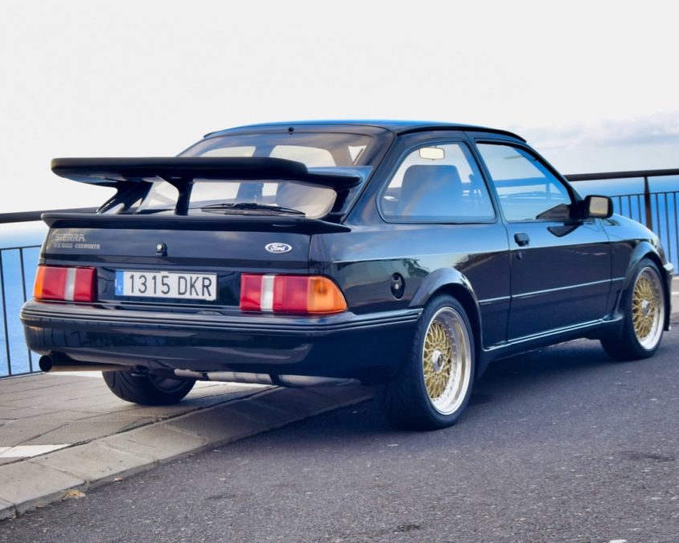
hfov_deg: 36.7
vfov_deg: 29.7
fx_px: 1025
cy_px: 272
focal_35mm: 51
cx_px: 321
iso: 400
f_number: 7.1
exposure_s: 1/200
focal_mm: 30
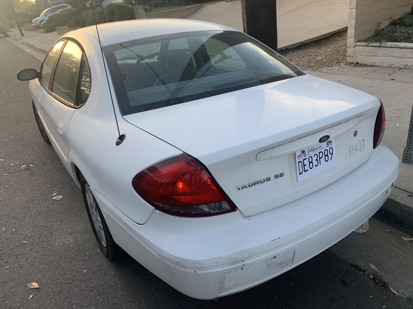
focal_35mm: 26
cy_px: 154
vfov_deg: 53.1
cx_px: 206
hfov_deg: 67.3
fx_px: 310
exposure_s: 1/262
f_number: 1.8
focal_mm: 4.25
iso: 25
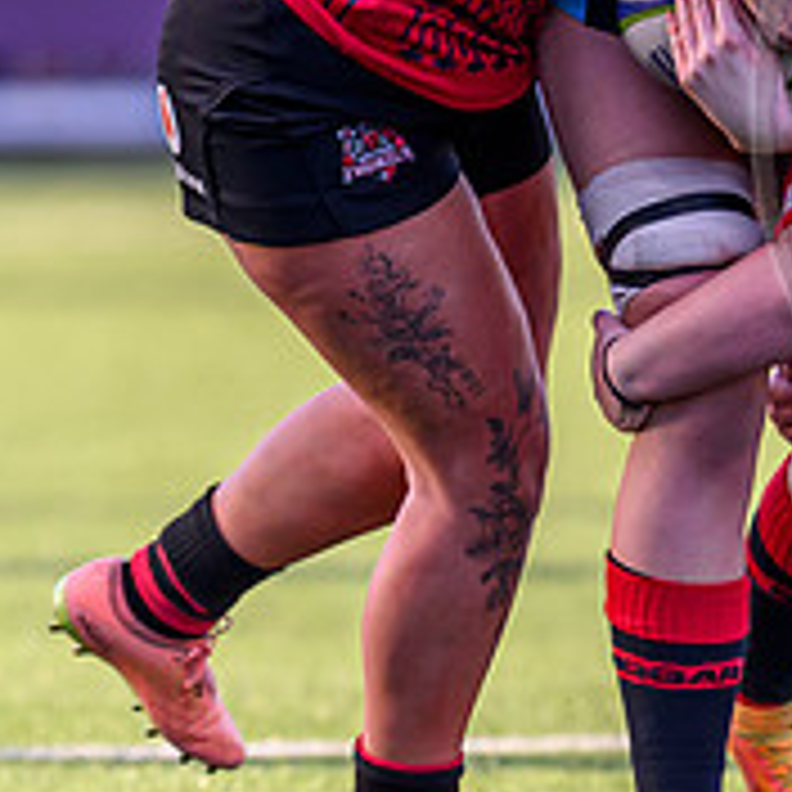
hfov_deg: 1.0
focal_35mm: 1806
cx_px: 1029
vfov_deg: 1.0
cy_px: 515
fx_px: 46749
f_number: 2.8
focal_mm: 400
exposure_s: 1/1250
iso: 800
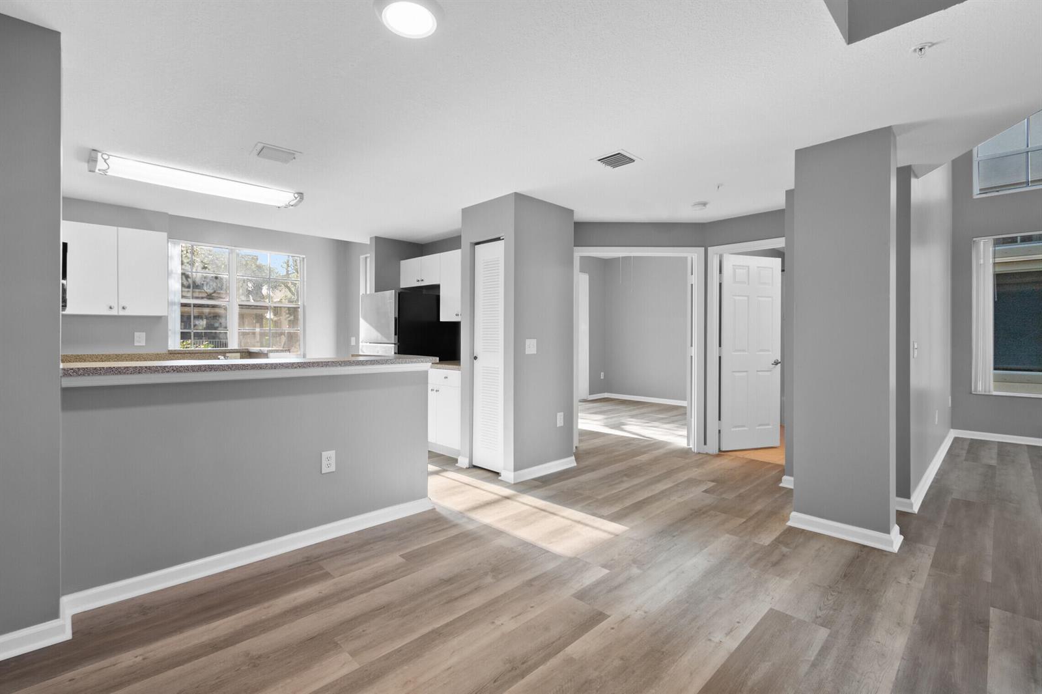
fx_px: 434
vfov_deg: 77.3
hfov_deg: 100.4
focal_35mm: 15
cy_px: 347
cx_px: 521
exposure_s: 1/4
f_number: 8
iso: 250
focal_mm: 10
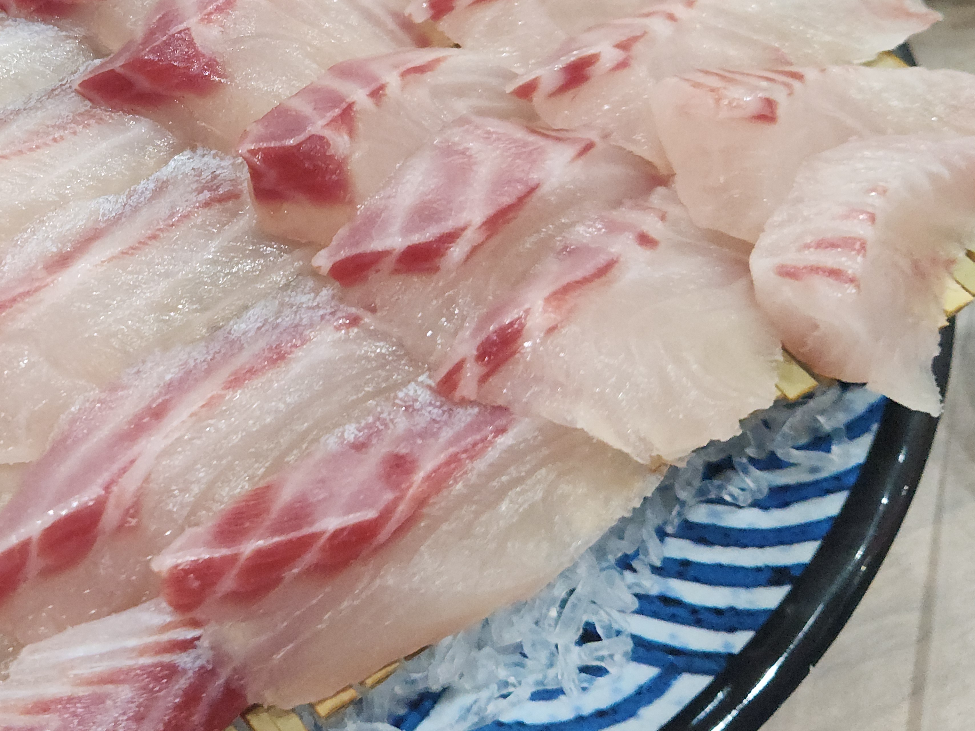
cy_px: 136
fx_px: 1549
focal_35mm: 55
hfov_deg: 33.2
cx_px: 100
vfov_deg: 26.0
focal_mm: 5.4
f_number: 1.8
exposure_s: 1/60
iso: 250
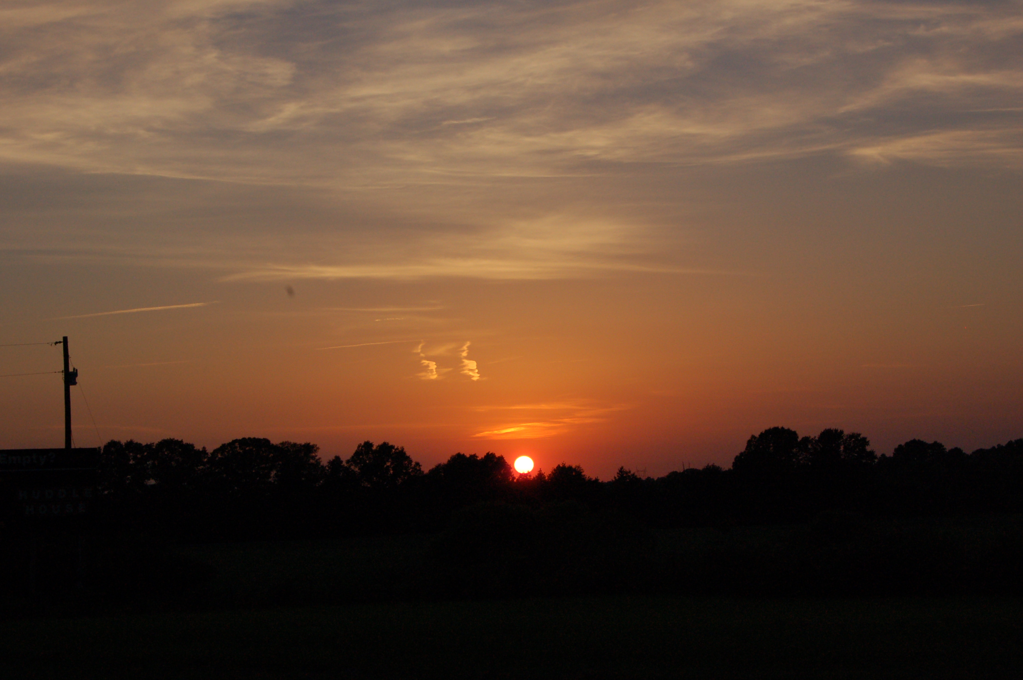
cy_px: 340
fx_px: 1959
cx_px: 512
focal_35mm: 69
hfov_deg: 29.3
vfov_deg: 19.7
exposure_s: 1/640
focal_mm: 46
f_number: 13
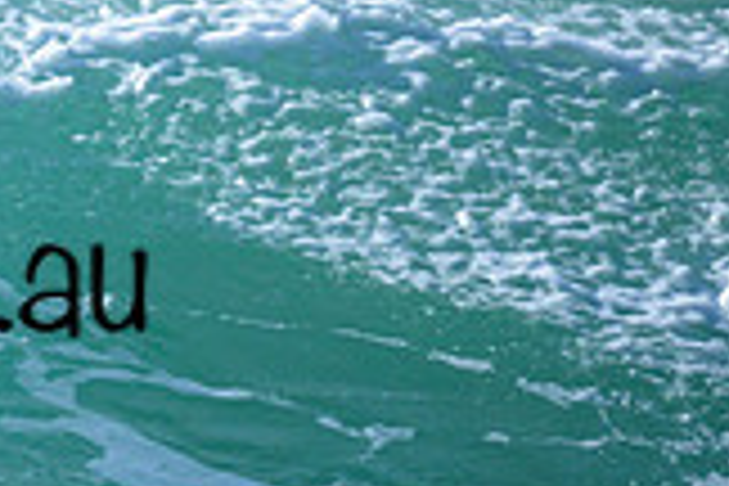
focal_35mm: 3939
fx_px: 79759
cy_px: 196
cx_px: -351
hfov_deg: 0.5
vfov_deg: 0.3
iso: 220
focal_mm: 800
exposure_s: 1/2000
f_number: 6.3
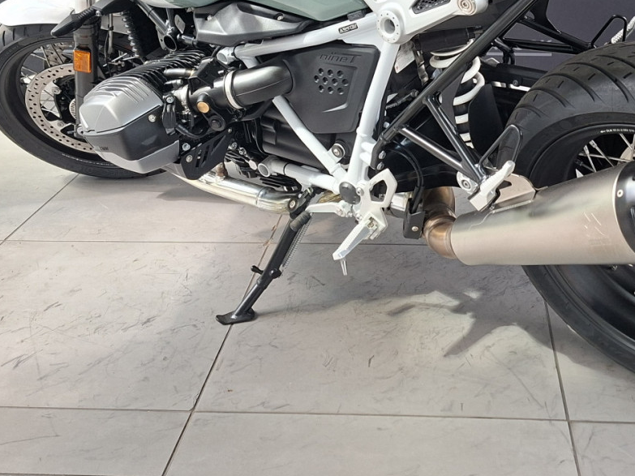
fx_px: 862
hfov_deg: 40.1
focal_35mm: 47
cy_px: -2
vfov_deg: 28.9
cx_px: 406
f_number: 1.8
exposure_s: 1/100
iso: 160
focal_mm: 5.54
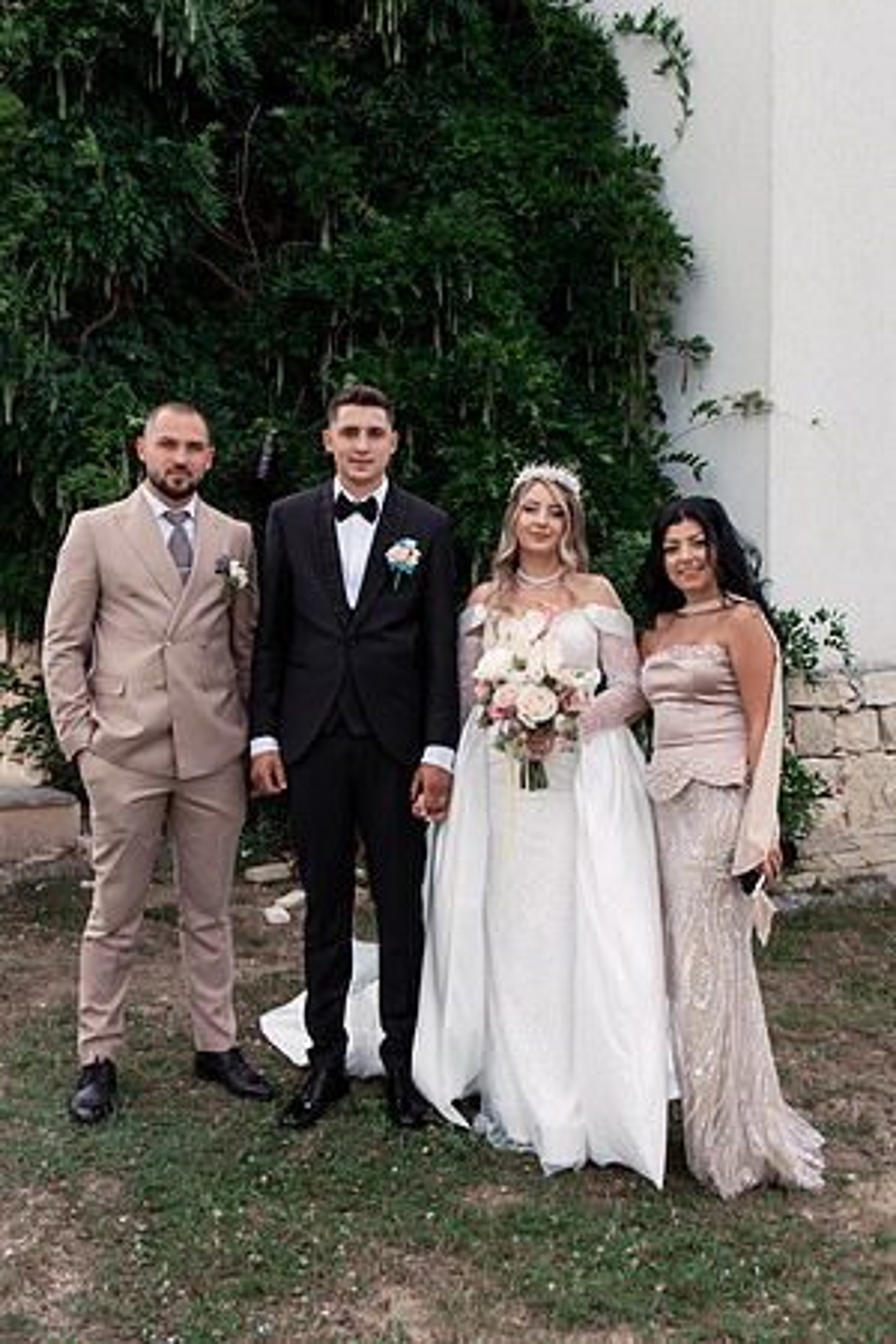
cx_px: 448
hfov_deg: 37.9
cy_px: 672
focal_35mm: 35
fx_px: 1307
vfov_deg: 54.4
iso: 160
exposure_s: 1/400
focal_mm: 35
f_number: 4
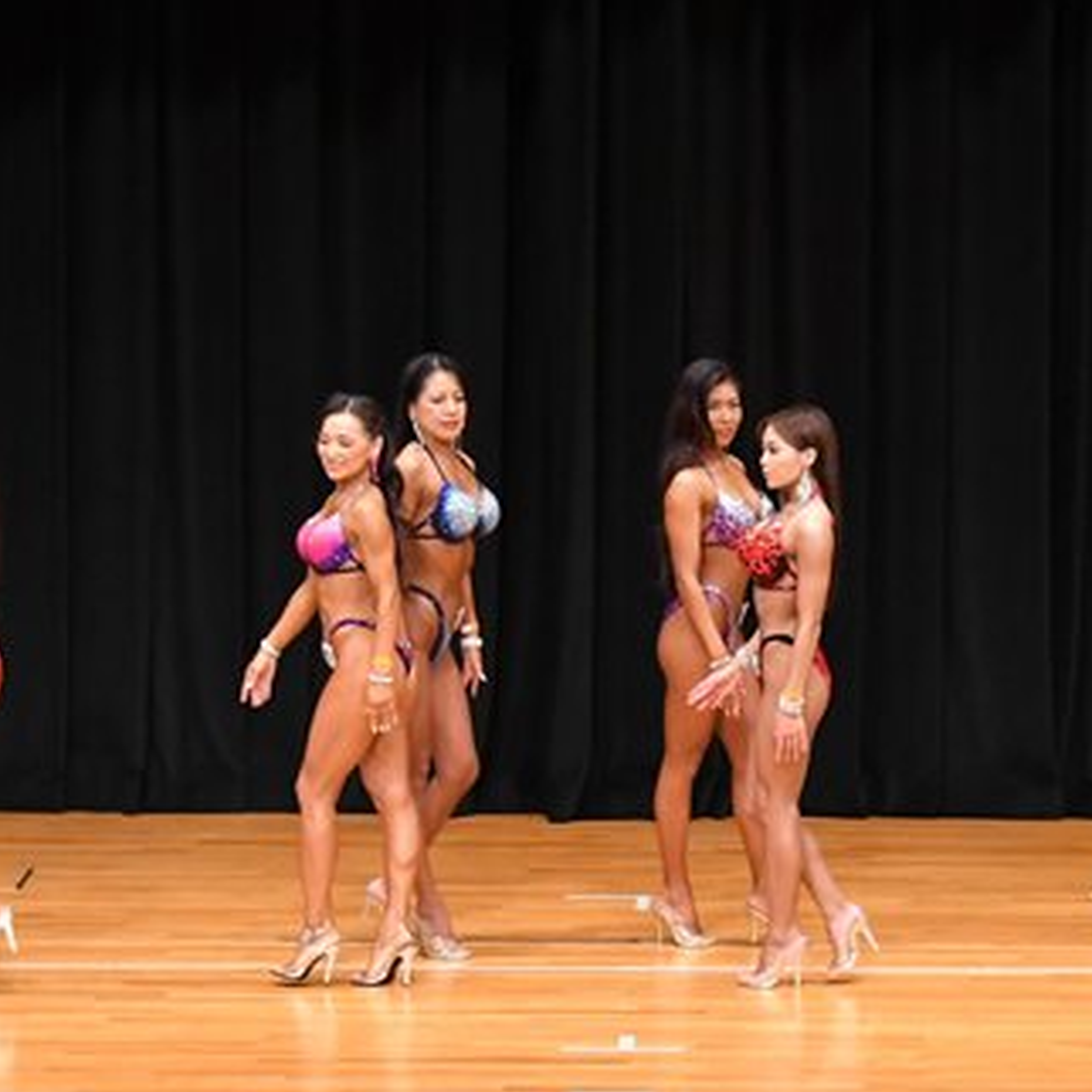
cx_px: 866
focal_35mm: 215
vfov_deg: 8.1
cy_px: 641
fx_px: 7673
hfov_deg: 8.1
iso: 4000
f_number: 5.6
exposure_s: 1/400
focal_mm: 70
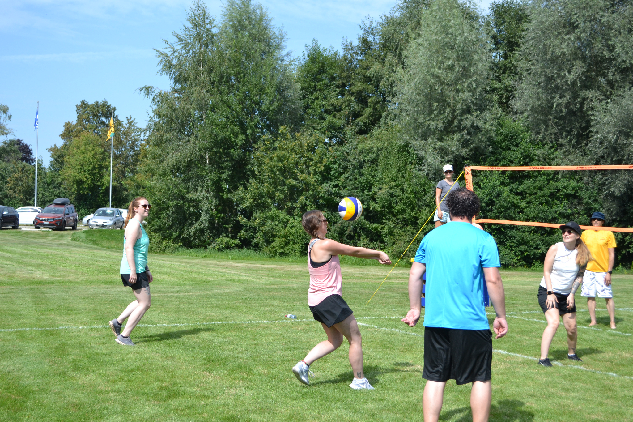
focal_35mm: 51
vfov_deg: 26.5
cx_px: 316
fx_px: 897
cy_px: 211
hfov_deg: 38.9
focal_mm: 34
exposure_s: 1/1250
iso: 400
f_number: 5.6
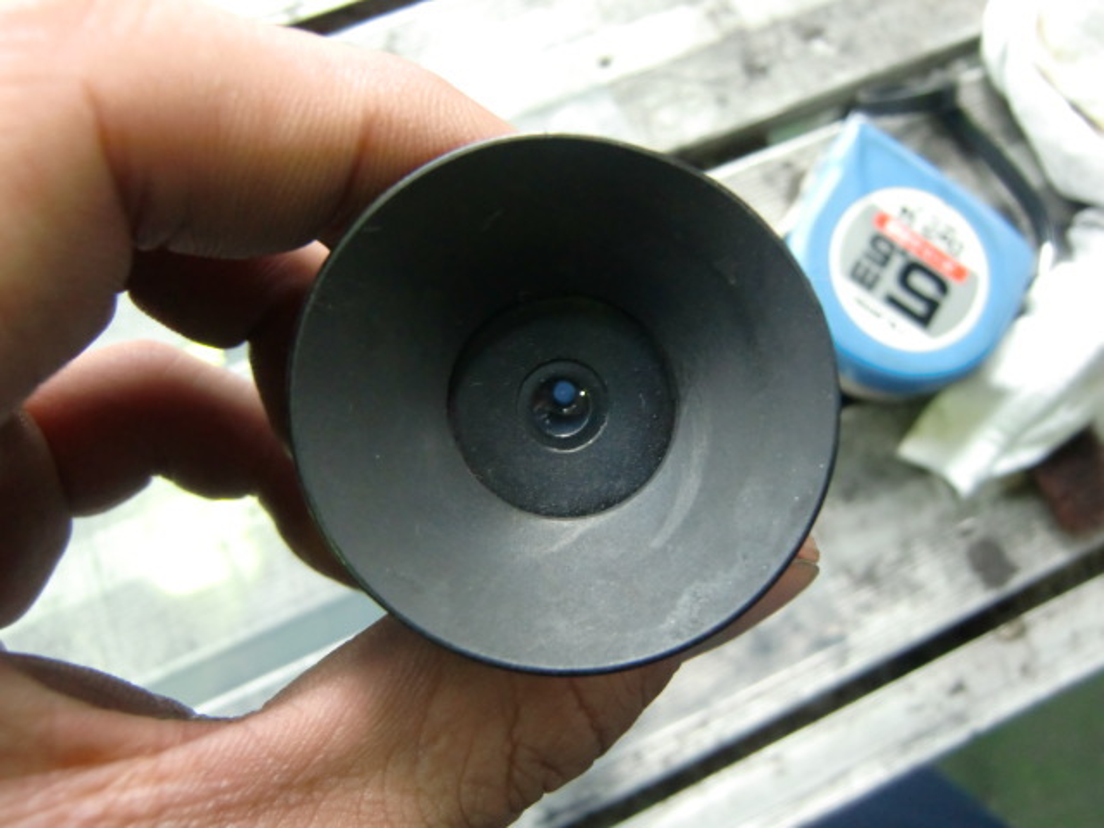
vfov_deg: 48.2
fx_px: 925
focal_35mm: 29
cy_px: 414
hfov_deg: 61.7
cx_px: 552
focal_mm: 5.2
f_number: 3.5
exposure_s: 1/50
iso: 400
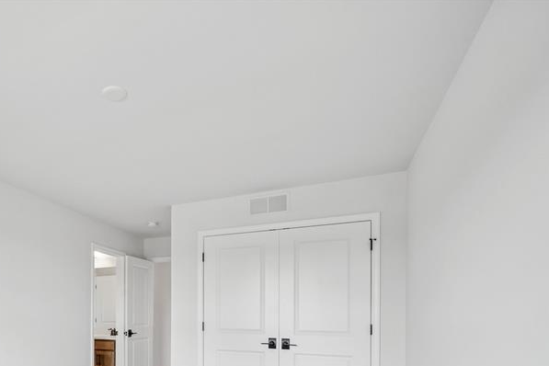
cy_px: 311
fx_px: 366
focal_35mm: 24
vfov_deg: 48.9
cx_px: 133
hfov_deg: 68.7
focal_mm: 14
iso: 100
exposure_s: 1/2
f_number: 9
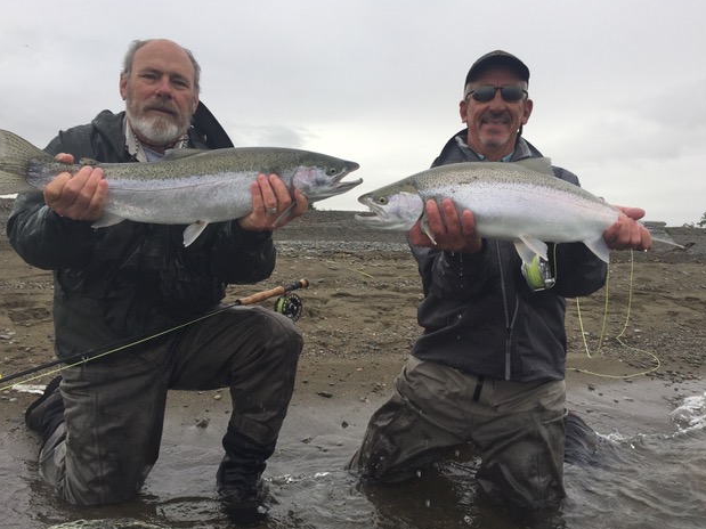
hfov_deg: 60.0
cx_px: 346
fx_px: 612
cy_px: 262
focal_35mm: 30
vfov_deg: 46.8
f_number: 2.2
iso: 32
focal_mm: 4.15
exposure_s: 1/353
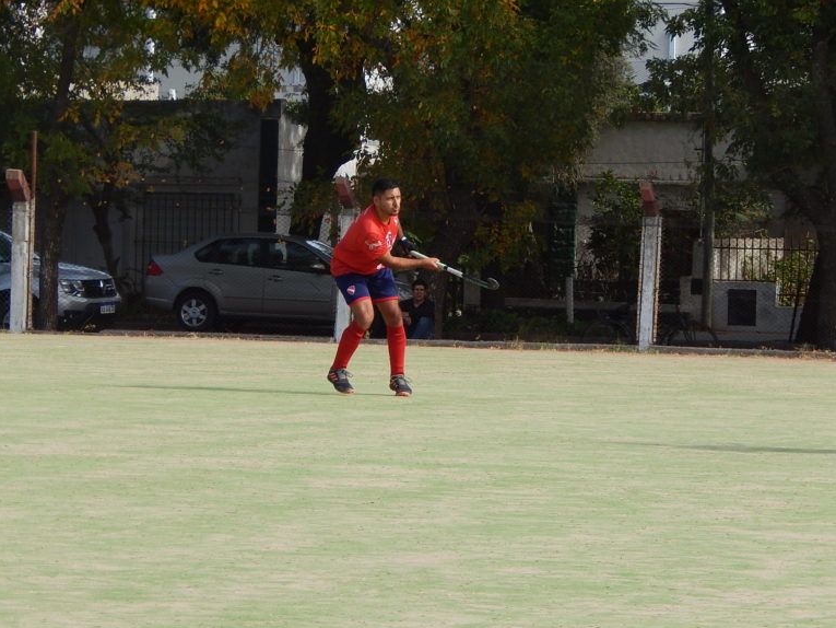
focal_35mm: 235
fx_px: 5676
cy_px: 314
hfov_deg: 8.4
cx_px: 417
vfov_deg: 6.3
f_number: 5.6
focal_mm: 41.7
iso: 125
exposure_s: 1/400
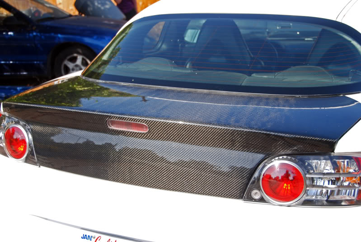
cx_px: 180
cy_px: 121
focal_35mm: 54
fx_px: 542
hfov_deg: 36.8
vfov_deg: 25.1
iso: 100
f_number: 6.3
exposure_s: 1/160
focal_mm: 36
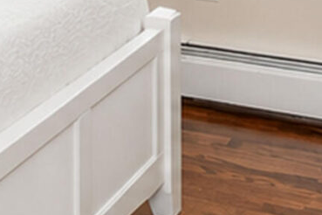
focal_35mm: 104
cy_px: -267
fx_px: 930
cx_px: 3
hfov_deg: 19.1
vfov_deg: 11.4
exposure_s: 1/60
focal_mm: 10
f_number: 7.1
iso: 1250
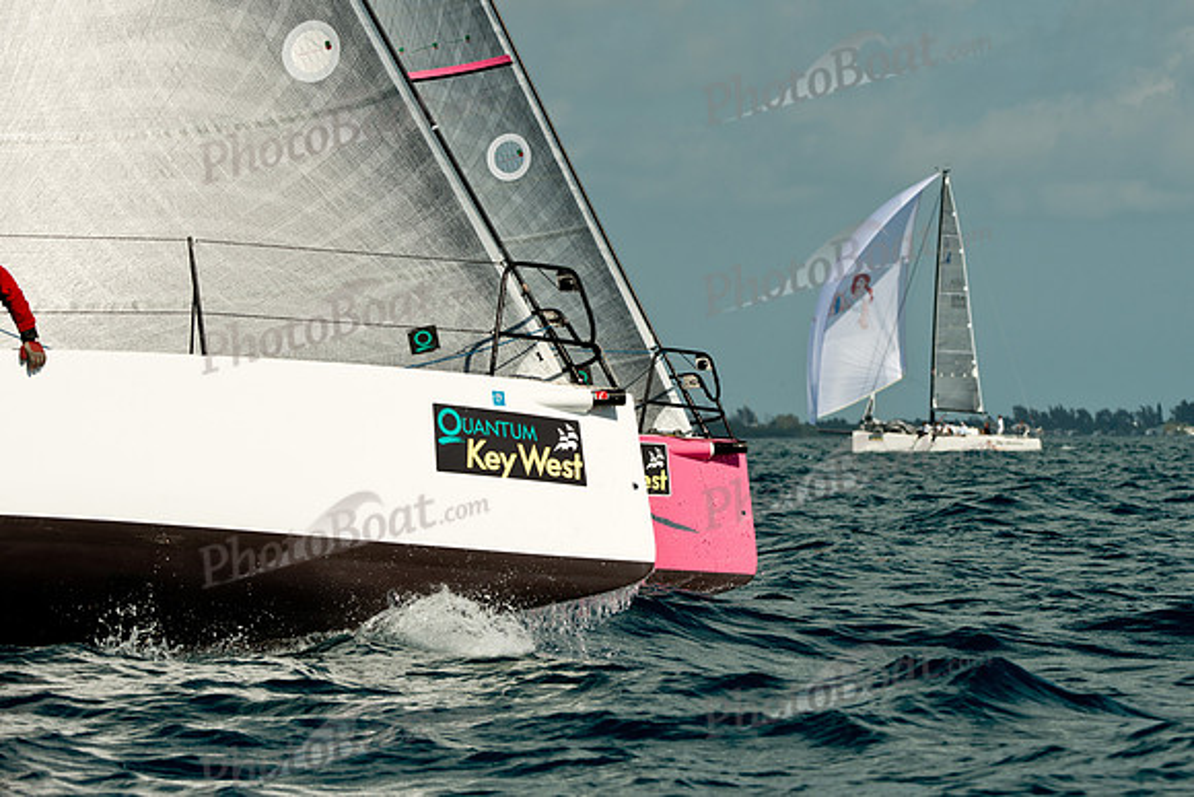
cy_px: 359
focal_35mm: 232
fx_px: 7684
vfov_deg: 5.9
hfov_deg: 8.9
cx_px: 676
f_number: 11
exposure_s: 1/1250
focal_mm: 200
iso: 400
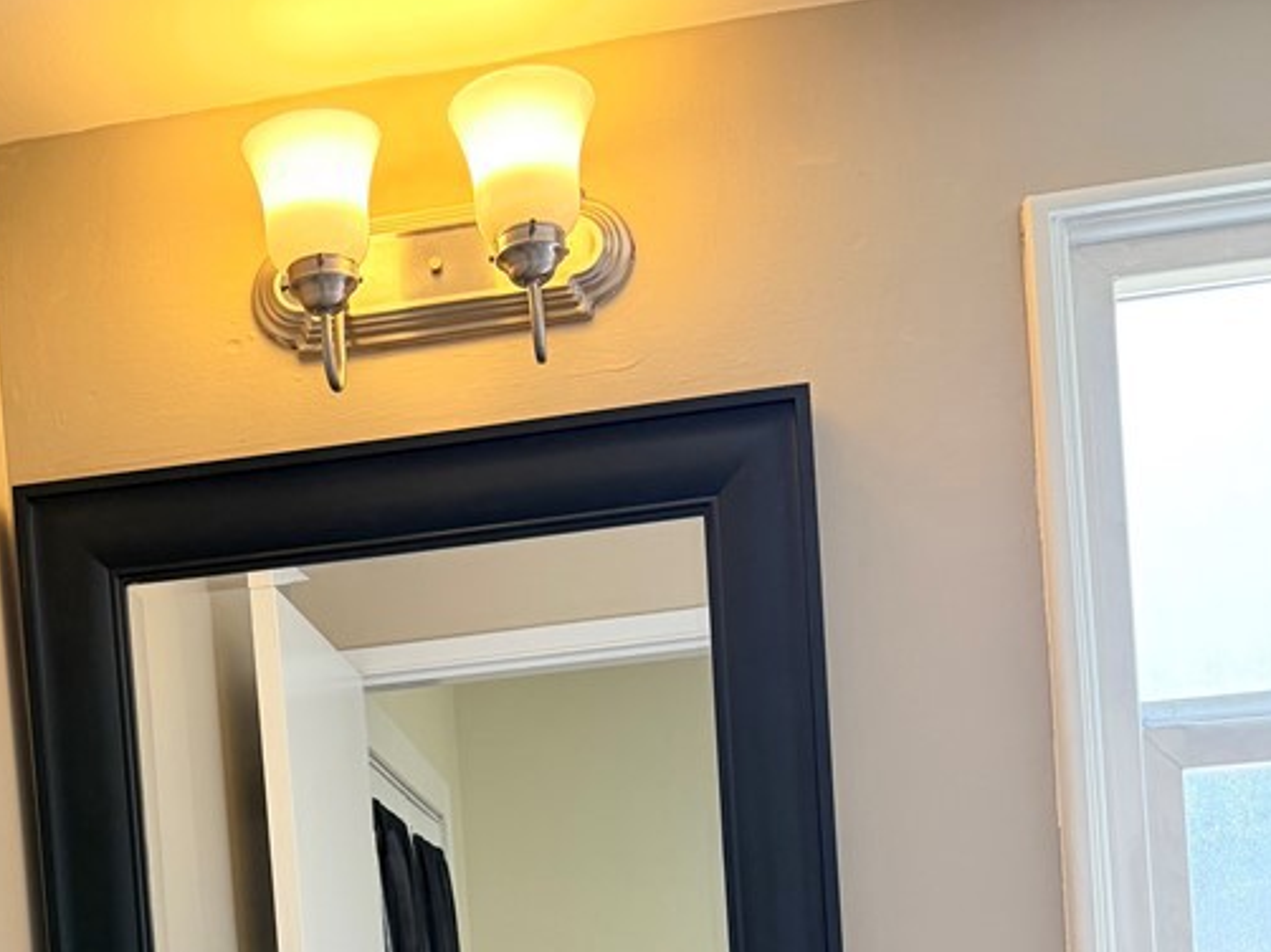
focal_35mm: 49
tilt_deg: -1.9
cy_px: 1053
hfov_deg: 38.0
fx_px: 1798
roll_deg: +3.8
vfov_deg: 27.1
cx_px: 332
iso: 200
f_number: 1.78
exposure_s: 1/120
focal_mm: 6.76
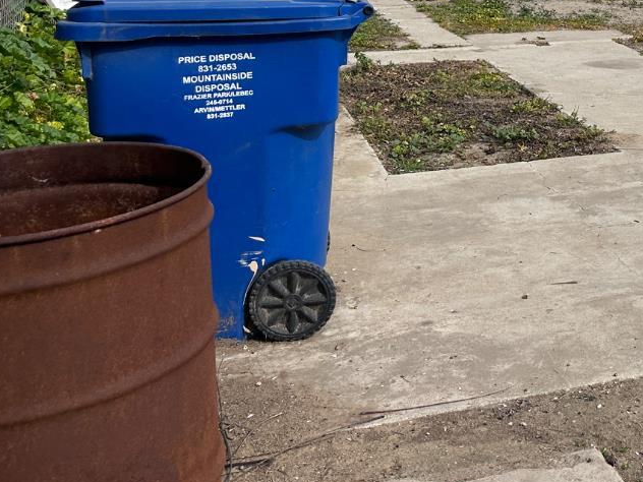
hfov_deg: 30.3
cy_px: -6
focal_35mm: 57
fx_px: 1059
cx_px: 707
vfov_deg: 24.4
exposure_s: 1/5525
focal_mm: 6.86
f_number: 1.78
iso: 80
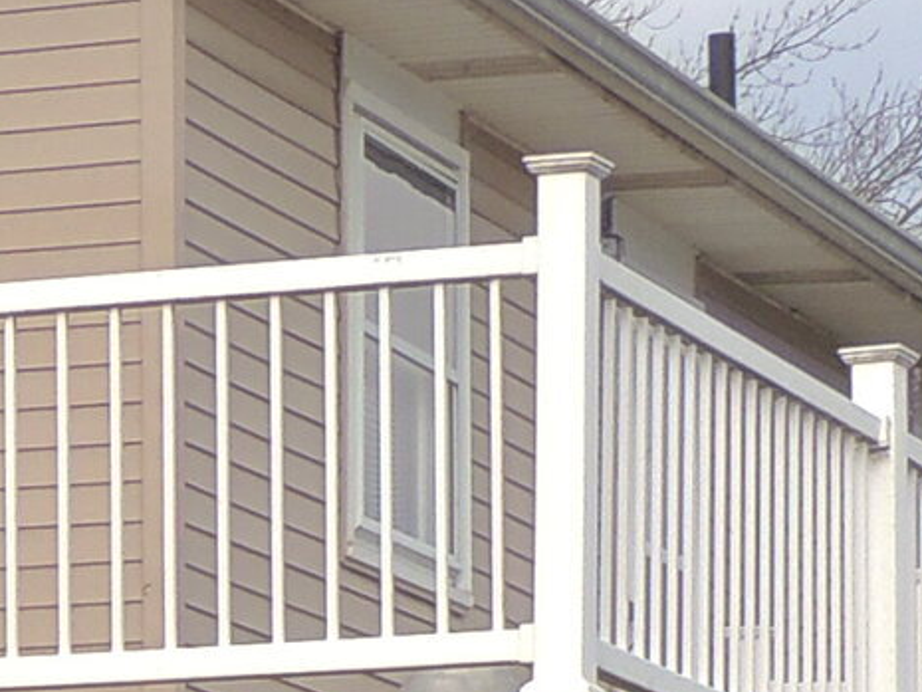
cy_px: 1087
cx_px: -1208
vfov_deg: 5.6
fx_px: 7033
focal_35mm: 264
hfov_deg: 7.1
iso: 100
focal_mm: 7.1
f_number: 3.3
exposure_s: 1/500
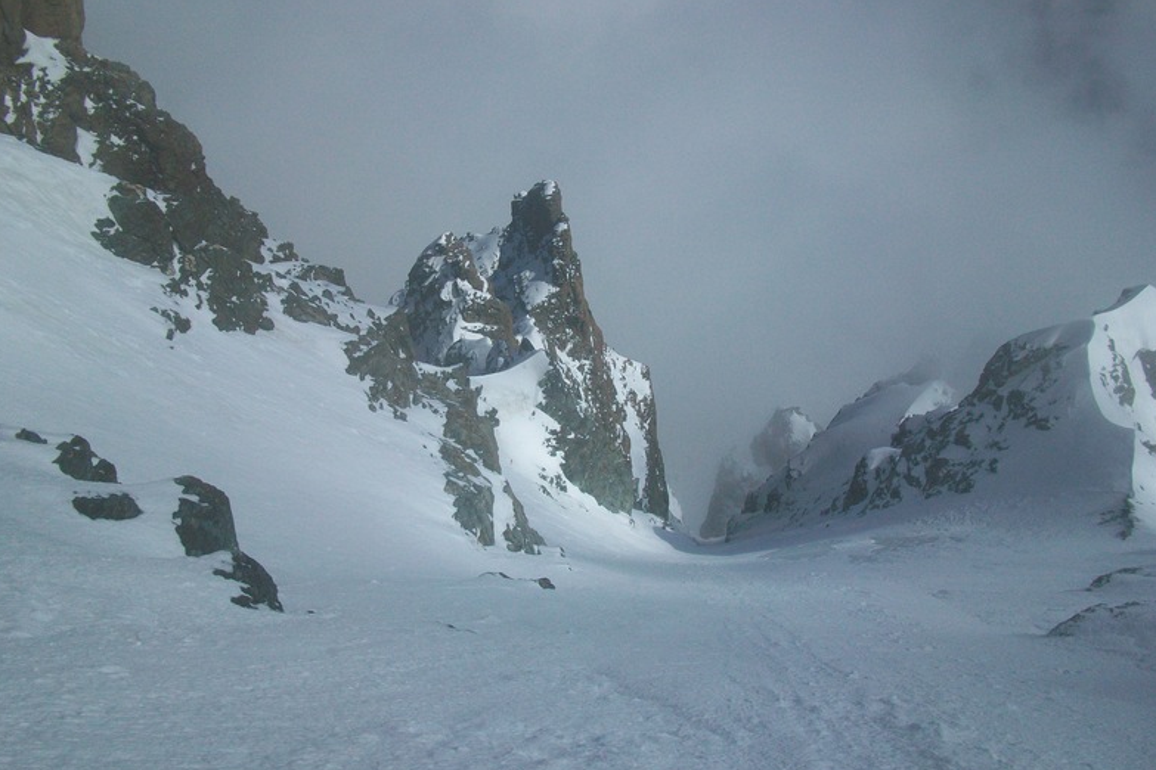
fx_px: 1092
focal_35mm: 34
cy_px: 357
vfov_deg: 38.9
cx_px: 583
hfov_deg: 55.8
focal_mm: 5.7
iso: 64
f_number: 5.5
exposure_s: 1/1280
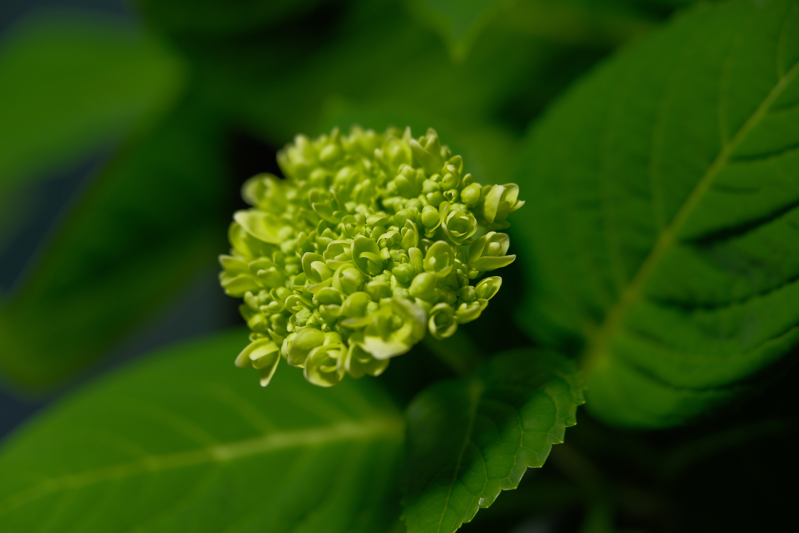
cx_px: 400
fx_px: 1842
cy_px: 266
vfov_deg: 16.5
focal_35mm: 83
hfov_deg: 24.5
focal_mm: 55
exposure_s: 1/600
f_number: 2.8
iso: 125
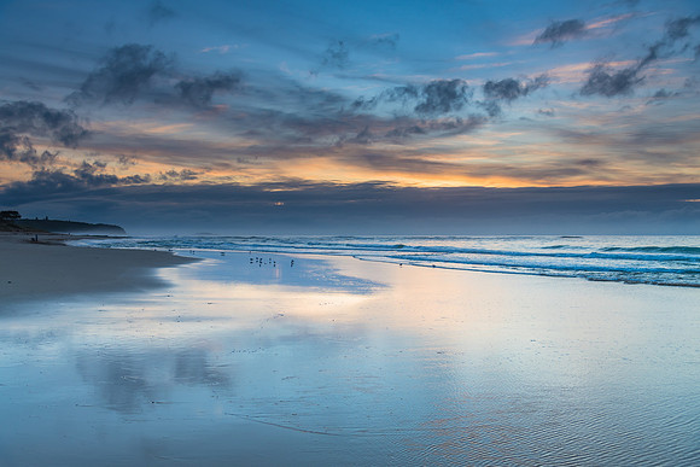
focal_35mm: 35
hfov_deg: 53.9
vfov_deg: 37.5
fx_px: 689
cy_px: 234
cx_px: 350
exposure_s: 1/40
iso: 250
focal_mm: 35
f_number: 5.6
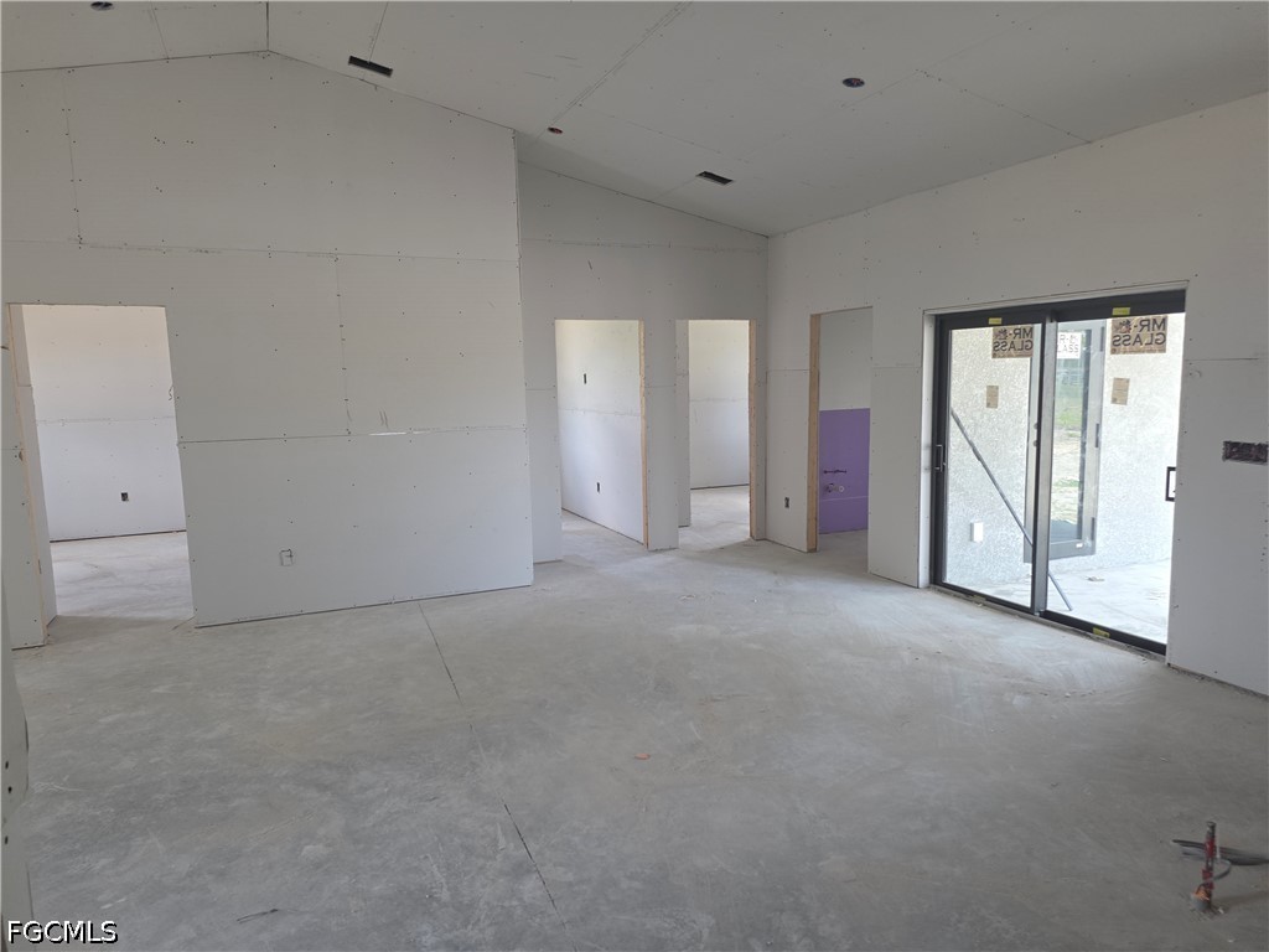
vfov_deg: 58.9
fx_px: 843
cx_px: 634
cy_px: 476
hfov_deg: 73.9
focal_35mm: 23
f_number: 1.7
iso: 160
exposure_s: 1/180
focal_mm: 6.25
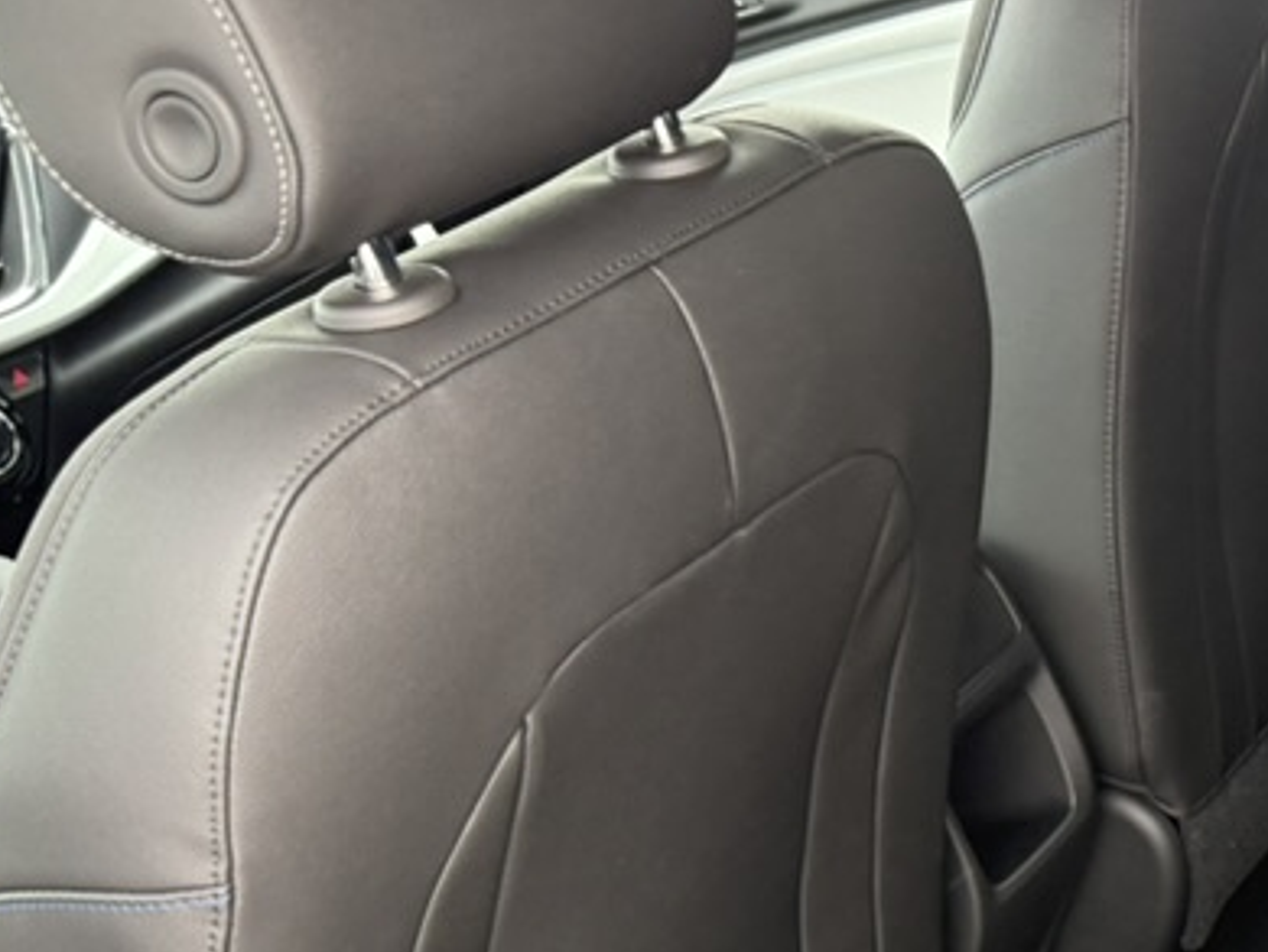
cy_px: 1082
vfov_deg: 21.9
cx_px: 1258
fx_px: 2309
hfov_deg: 28.8
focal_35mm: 63
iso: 200
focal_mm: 6.76
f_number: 1.78
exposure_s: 1/69
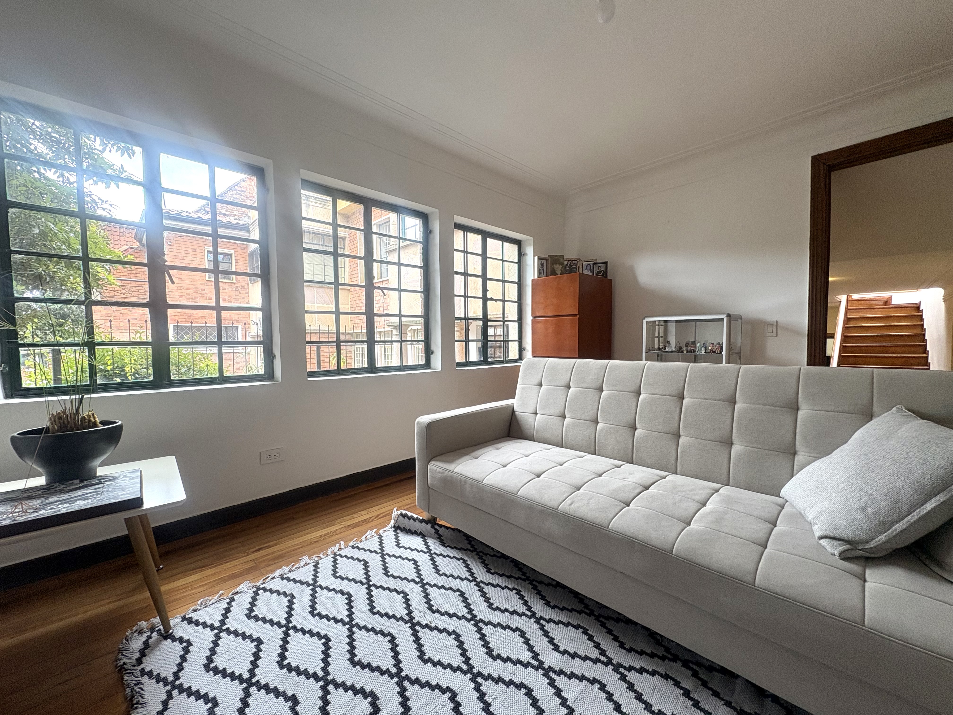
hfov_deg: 102.1
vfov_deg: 85.7
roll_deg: +0.8
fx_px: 385
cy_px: 358
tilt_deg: -2.9
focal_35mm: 14
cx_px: 476
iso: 50
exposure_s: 1/99
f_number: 2.2
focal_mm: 2.22
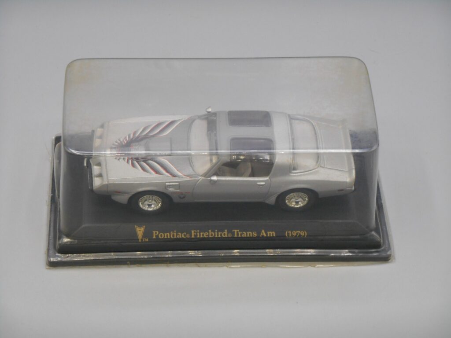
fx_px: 1199
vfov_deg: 16.1
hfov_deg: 21.3
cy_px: 169
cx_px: 226
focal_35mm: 92
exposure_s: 1/250
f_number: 4.9
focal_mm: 16.4
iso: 320
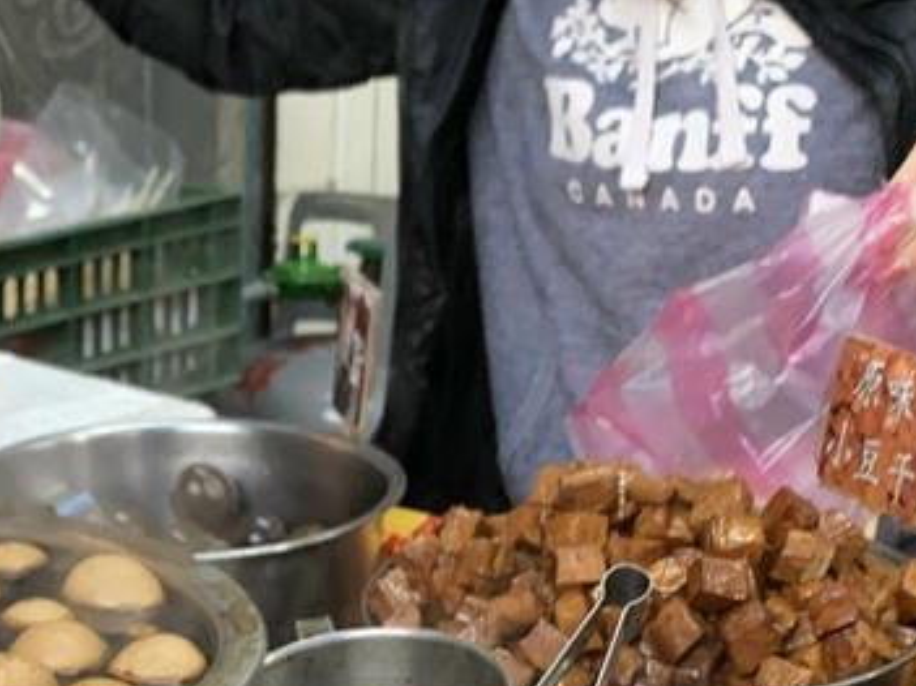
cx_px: 120
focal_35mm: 89
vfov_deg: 15.6
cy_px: 939
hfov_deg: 21.6
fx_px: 2354
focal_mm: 4.25
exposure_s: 1/60
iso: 160
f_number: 1.8
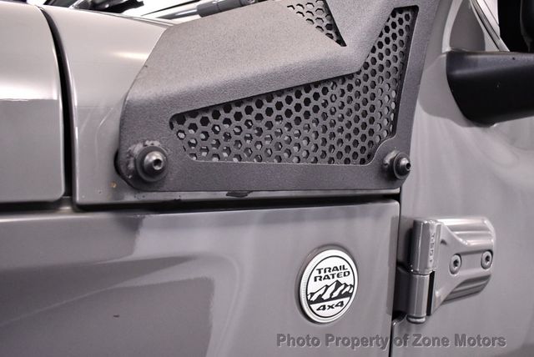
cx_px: 267
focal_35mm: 36
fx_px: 534
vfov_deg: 36.9
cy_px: 178
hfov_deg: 53.1
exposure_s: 1/125
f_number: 3.5
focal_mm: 18
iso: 2200
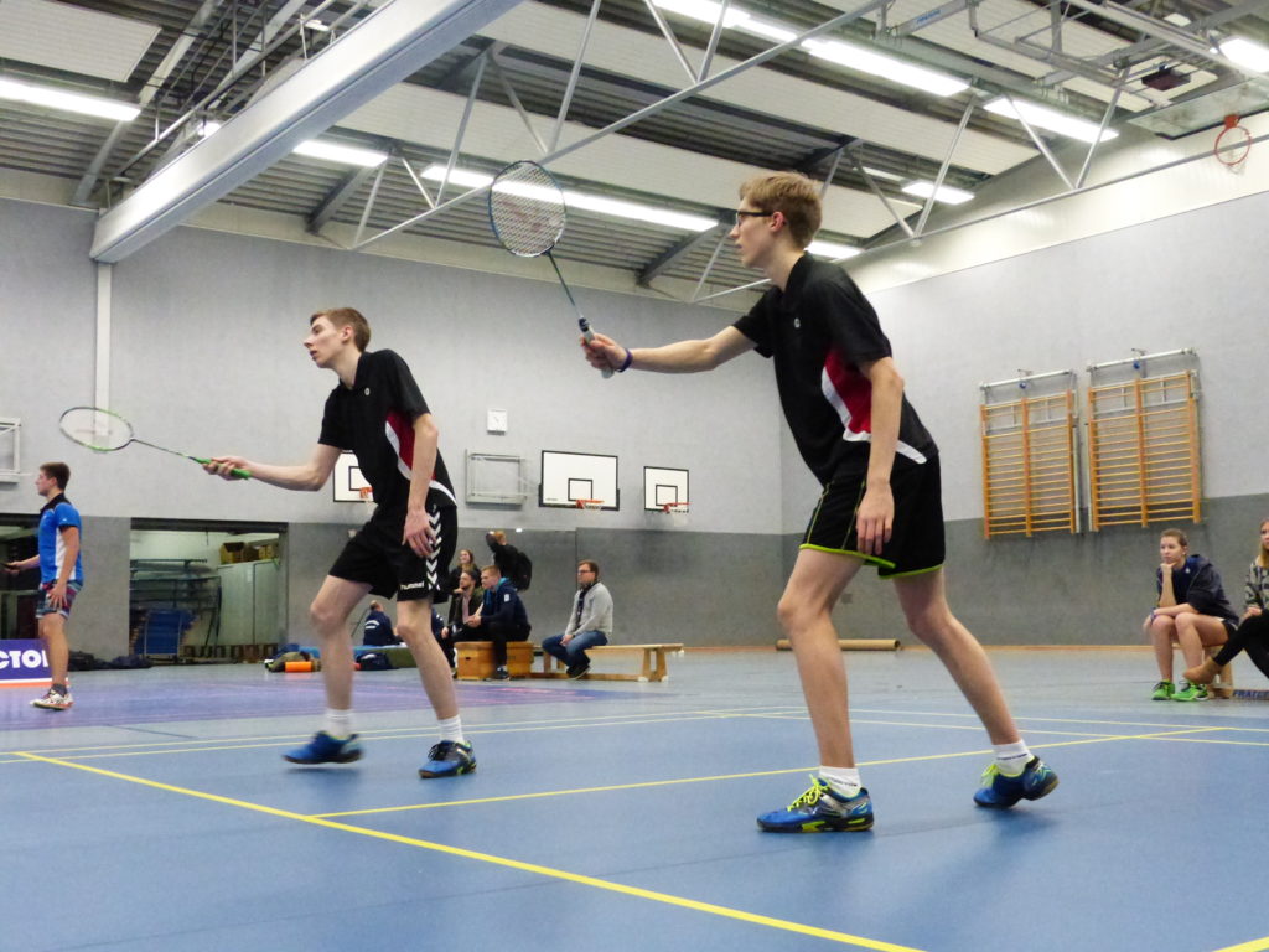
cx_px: 634
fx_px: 1430
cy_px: 476
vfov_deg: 36.8
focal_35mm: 39
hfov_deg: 47.9
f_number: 3.2
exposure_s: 1/100
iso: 1600
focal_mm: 7
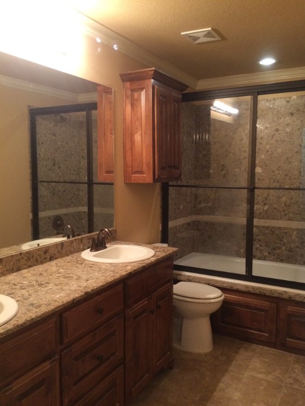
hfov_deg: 46.8
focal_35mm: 30
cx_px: 154
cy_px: 208
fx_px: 352
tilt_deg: -6.5
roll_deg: +0.0
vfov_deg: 59.9
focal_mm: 4.15
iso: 200
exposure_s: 1/30
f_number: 2.2
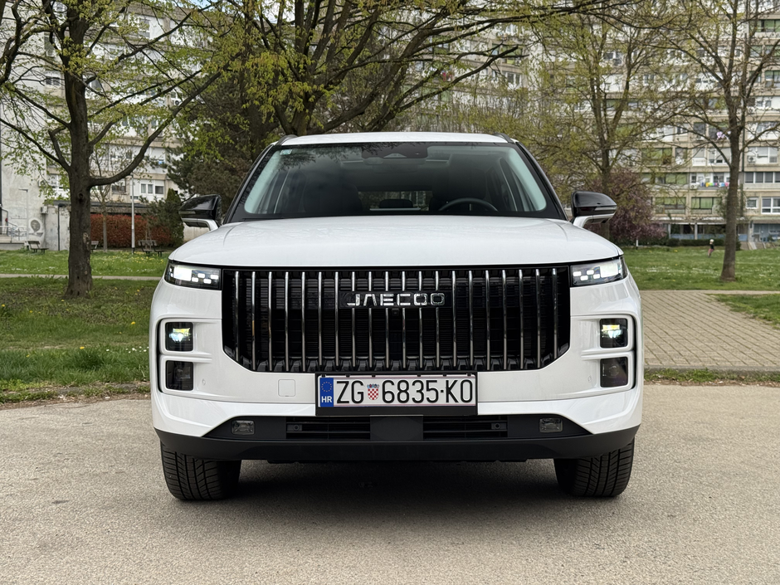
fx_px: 1082
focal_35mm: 48
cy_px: 292
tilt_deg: -3.2
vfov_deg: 30.3
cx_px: 390
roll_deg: -0.3
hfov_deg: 39.7
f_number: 1.78
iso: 64
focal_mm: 6.76
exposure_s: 1/832
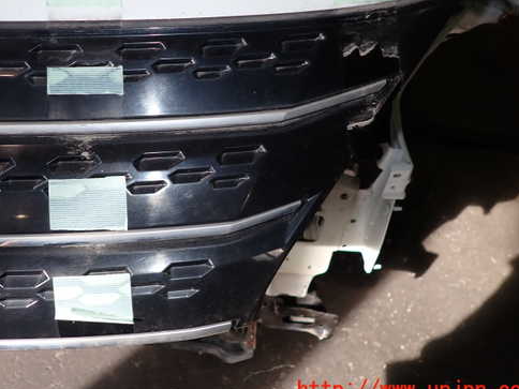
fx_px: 465
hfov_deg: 58.1
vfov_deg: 45.3
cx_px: 218
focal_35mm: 31
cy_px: 163
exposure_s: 1/30
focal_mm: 4.5
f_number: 5.6
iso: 100
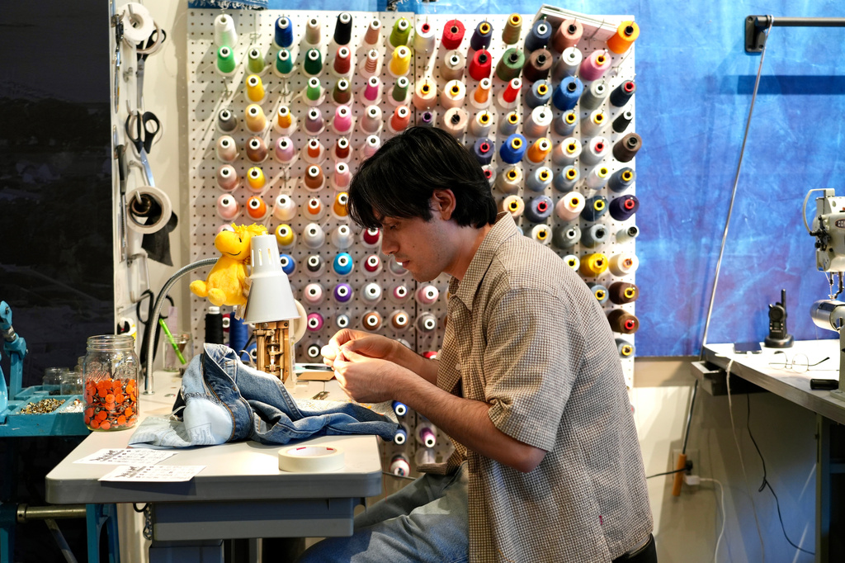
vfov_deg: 26.5
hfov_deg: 38.9
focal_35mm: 51
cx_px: 422
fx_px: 1197
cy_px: 282
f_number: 4
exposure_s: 1/160
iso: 1000
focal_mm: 51
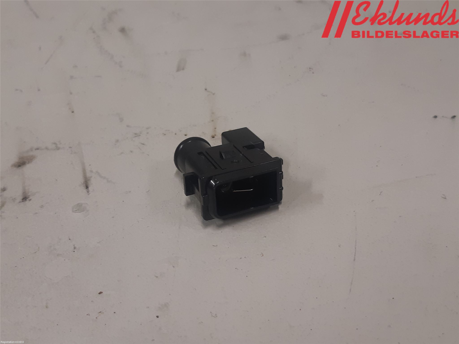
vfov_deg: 53.1
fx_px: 345
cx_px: 230
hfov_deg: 67.3
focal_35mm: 26
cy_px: 172
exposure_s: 1/50
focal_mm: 3.93
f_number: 1.7
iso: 100
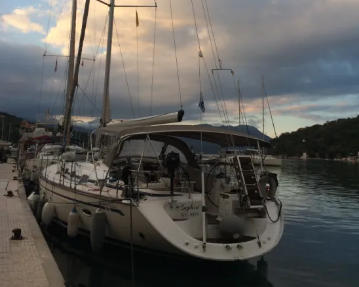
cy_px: 145
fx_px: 329
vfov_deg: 47.1
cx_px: 186
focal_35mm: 31
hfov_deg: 57.2
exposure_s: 1/641
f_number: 2.2
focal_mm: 4.15
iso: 32
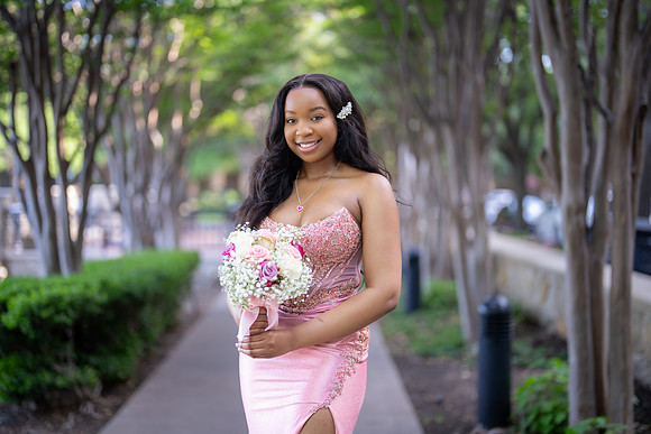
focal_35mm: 50
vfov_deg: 27.0
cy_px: 217
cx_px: 326
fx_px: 904
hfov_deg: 39.6
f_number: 1.2
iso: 250
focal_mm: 50
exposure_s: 1/640
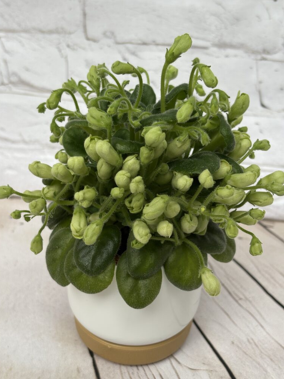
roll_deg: -1.6
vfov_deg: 36.2
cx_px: 140
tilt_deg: -34.0
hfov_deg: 27.5
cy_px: 192
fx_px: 580
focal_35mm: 53
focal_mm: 5.96
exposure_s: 1/60
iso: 64
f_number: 1.6
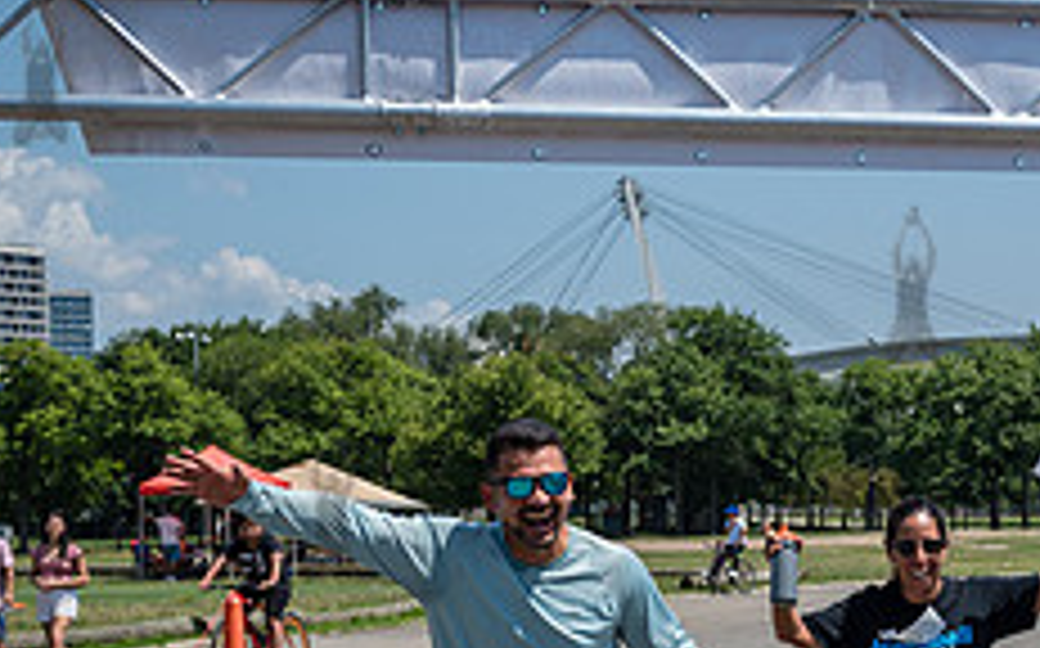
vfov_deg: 12.6
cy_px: 718
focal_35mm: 102
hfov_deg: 20.1
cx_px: 909
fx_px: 2889
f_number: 4
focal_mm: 38
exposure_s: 1/2500
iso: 200
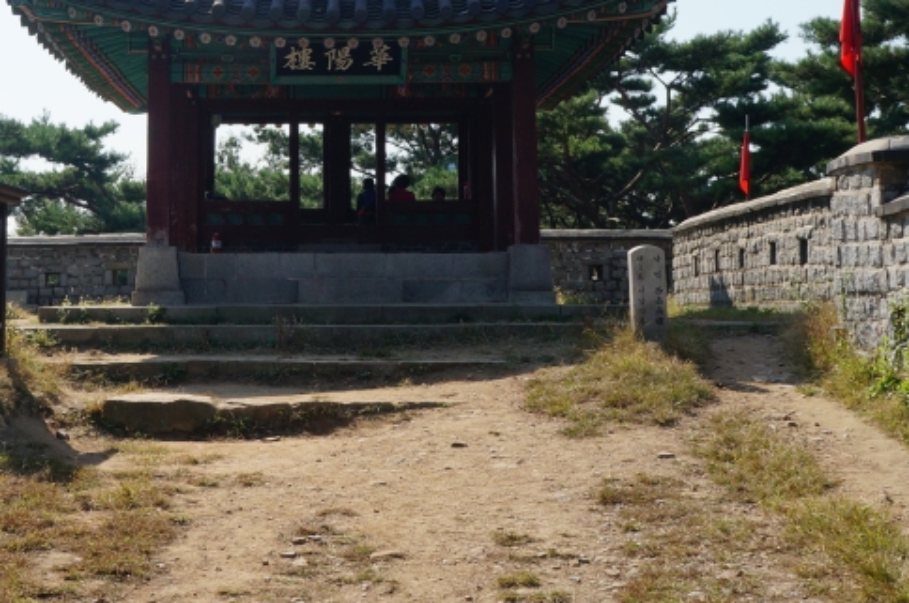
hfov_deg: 32.3
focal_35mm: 62
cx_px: 338
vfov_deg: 21.6
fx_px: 1563
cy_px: 122
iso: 200
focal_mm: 20
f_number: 13
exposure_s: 1/320
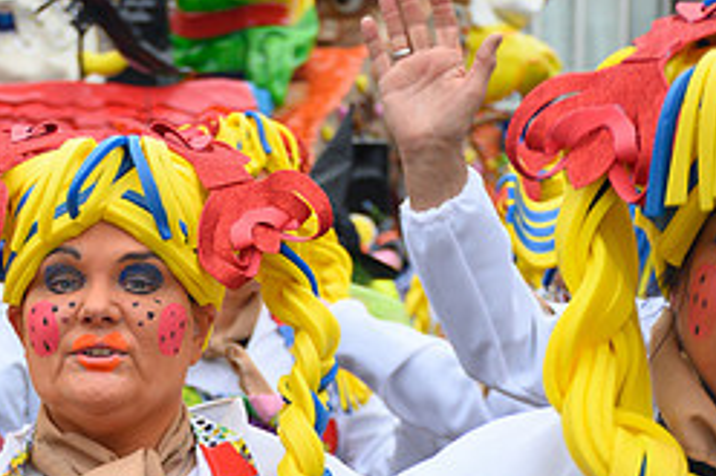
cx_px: 92
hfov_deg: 12.9
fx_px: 3140
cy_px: 339
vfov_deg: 8.7
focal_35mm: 158
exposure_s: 1/320
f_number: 5
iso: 400
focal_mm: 45
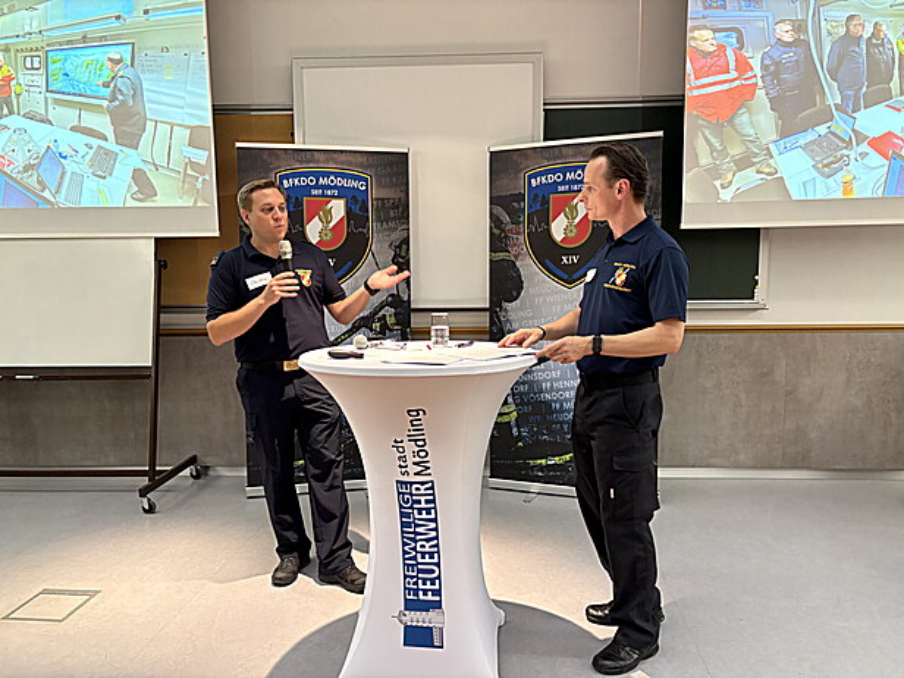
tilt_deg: -6.1
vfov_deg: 53.1
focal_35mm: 26
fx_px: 679
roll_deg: +1.2
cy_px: 339
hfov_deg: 67.3
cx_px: 452
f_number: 1.6
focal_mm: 5.96
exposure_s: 1/50
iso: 500
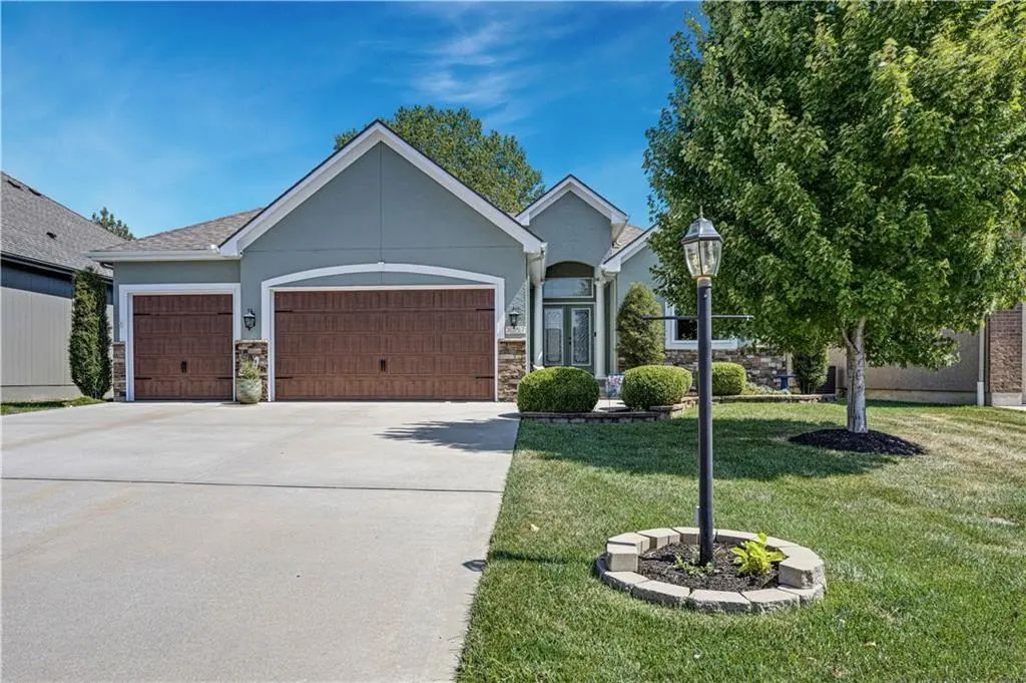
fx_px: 598
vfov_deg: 59.4
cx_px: 513
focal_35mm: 21
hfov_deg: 81.2
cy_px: 342
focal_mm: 21
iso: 100
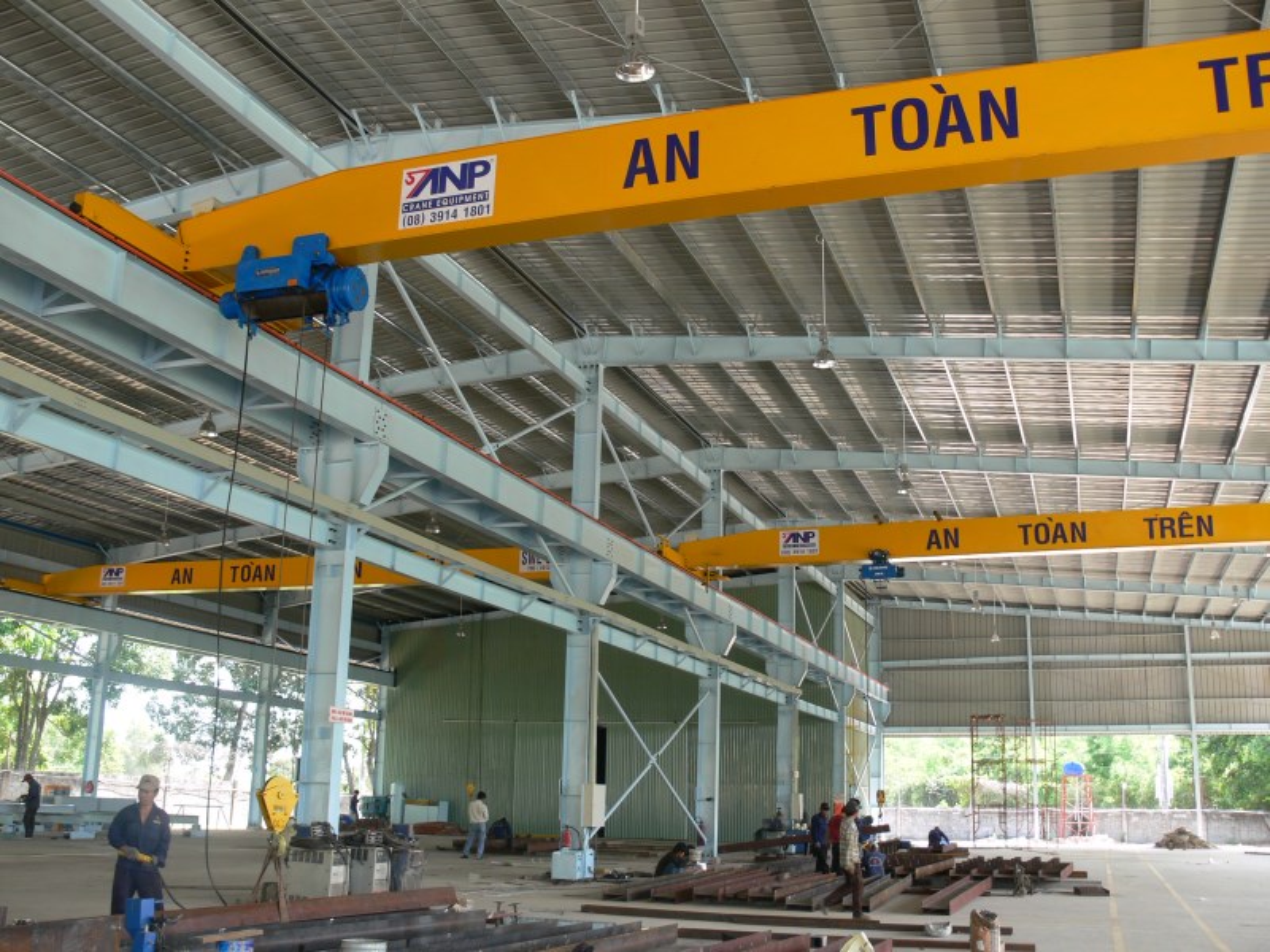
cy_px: 476
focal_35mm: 35
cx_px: 635
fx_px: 1284
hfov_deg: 52.6
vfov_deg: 40.7
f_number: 3.6
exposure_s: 1/50
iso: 80
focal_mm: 7.4
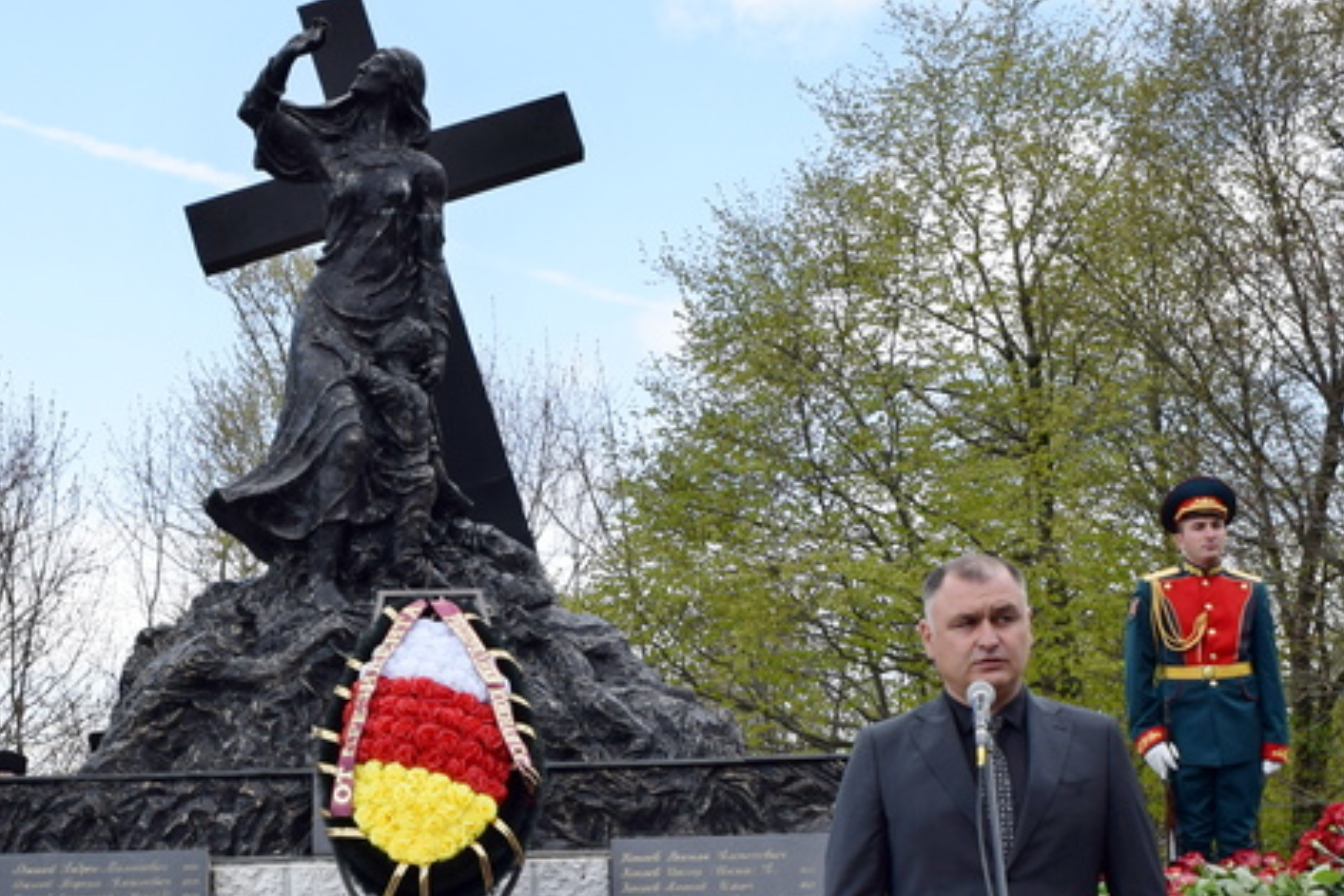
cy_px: 749
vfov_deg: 25.9
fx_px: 1904
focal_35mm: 51
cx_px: 508
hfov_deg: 38.6
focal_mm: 20
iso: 200
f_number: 9
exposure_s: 1/320
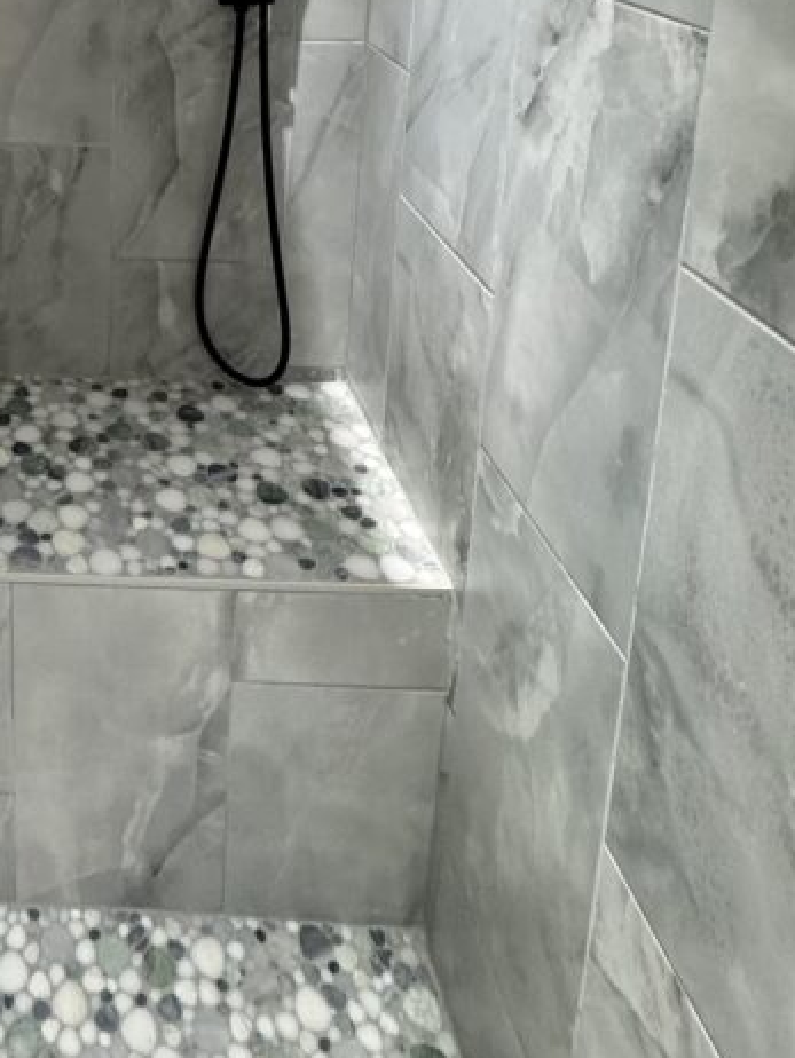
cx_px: 0
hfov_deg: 40.0
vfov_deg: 47.1
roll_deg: +0.4
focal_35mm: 31
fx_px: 948
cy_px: -32
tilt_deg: -7.5
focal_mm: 2.22
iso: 160
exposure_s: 1/60
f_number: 2.2
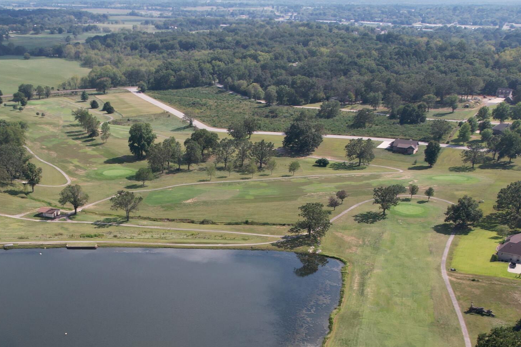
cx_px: 181
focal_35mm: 45
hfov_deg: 43.1
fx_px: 651
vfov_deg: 29.0
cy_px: 293
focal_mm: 8.38
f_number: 2.8
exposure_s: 1/250
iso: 130
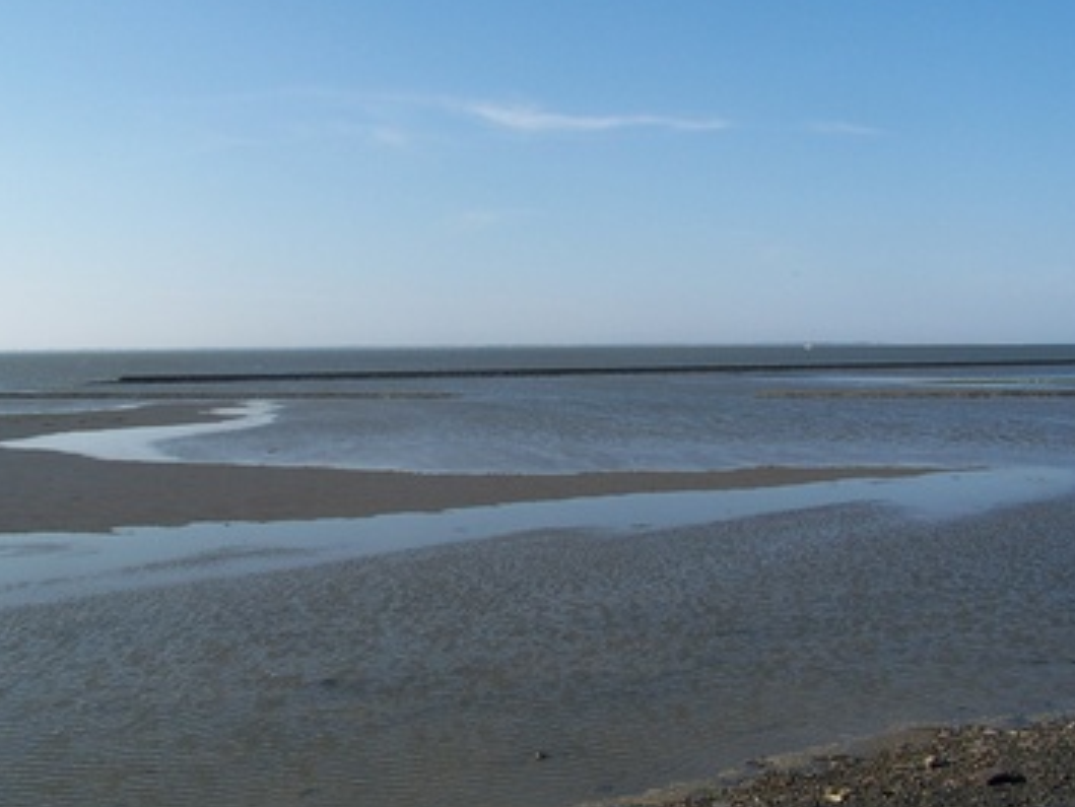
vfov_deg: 33.6
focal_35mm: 43
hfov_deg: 43.8
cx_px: 487
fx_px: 1336
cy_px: 365
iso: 79
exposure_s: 1/427
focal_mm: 6.3
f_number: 5.6
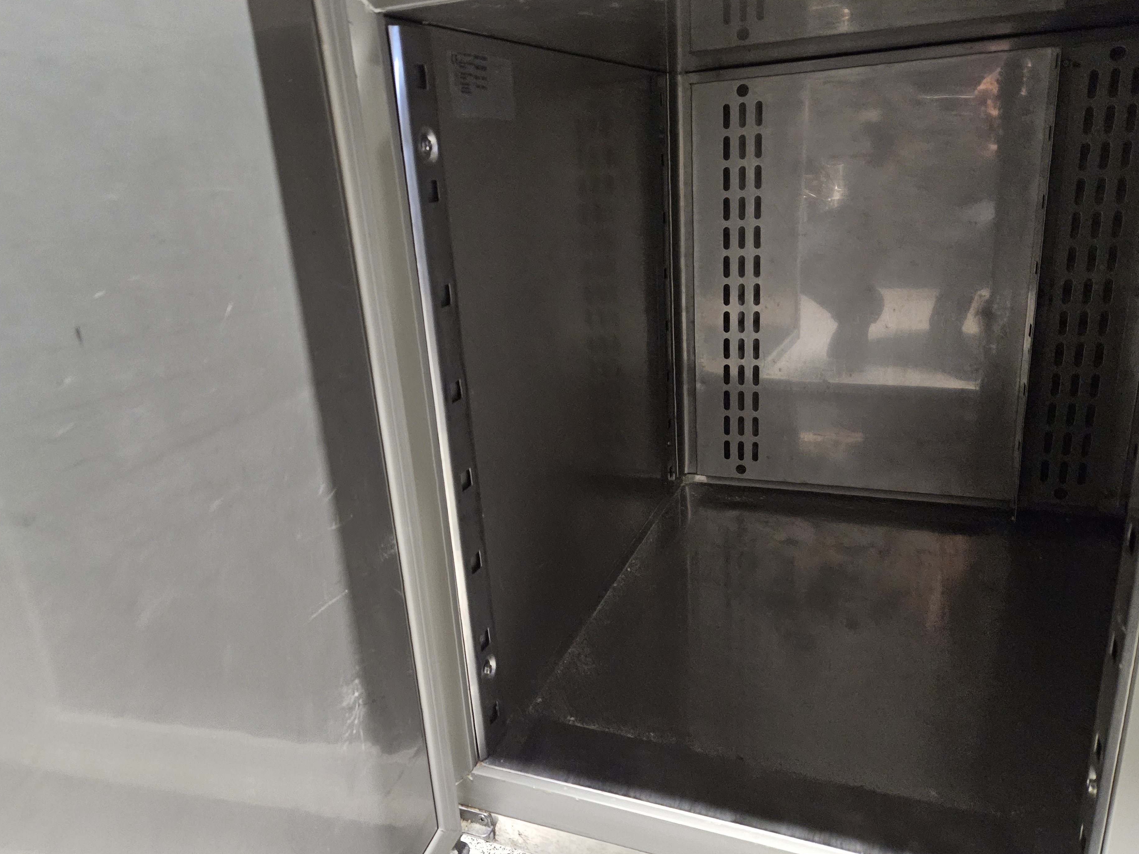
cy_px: 421
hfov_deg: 69.4
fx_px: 823
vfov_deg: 54.9
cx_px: 556
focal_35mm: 25
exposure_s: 1/50
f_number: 1.8
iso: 2000
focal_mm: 5.4
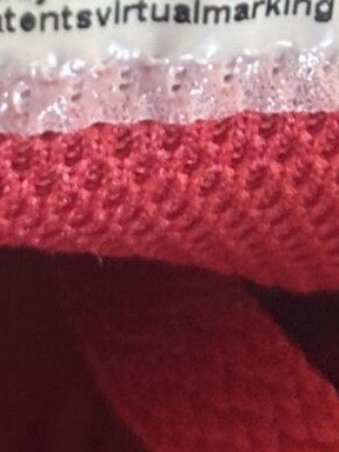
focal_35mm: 320
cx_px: 111
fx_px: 4178
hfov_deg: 4.6
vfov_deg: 6.1
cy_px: -281
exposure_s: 1/50
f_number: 1.78
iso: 200
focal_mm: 6.86
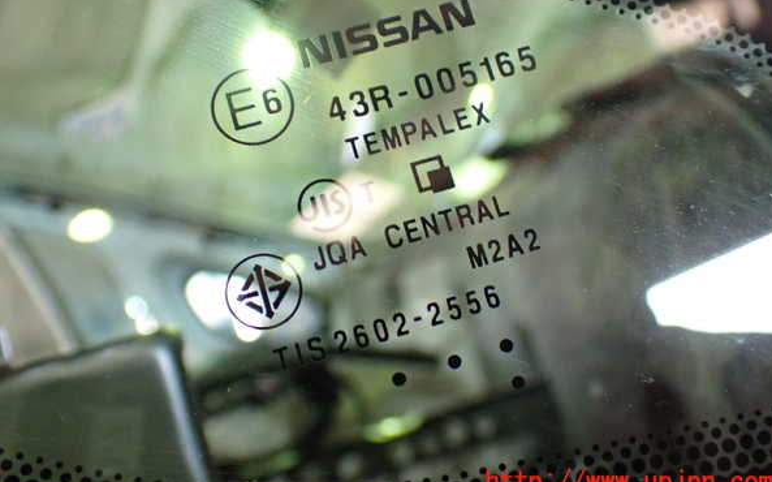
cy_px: 206
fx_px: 925
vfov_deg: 29.1
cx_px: 389
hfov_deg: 45.3
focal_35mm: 44
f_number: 2.8
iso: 800
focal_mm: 7.31
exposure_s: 1/50
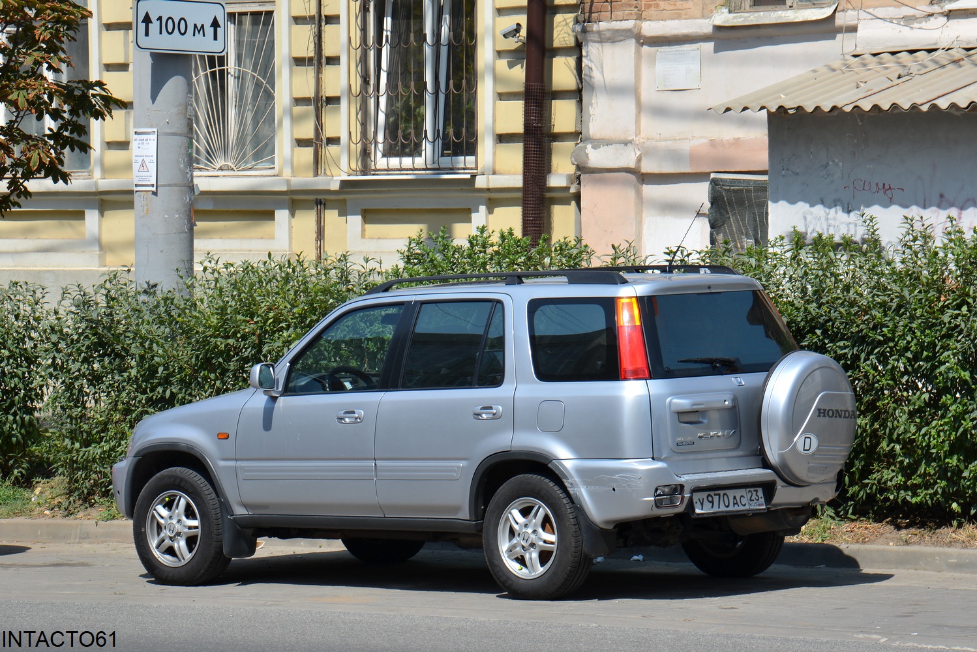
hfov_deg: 15.2
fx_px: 3665
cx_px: 488
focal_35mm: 135
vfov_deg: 10.2
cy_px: 326
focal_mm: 90
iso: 100
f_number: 8
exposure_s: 1/250
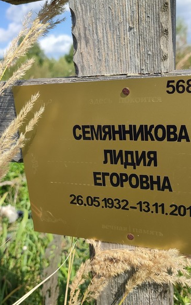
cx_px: 97
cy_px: 150
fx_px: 300
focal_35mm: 36
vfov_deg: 54.0
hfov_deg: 35.3
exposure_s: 1/529
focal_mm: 6.04
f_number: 1.9
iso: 50
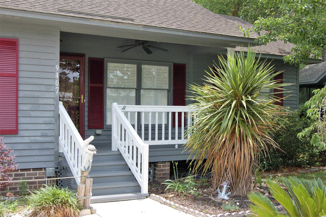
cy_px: 108
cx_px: 163
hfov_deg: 42.4
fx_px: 421
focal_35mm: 46
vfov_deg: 28.9
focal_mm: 31
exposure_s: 1/200
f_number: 7.1
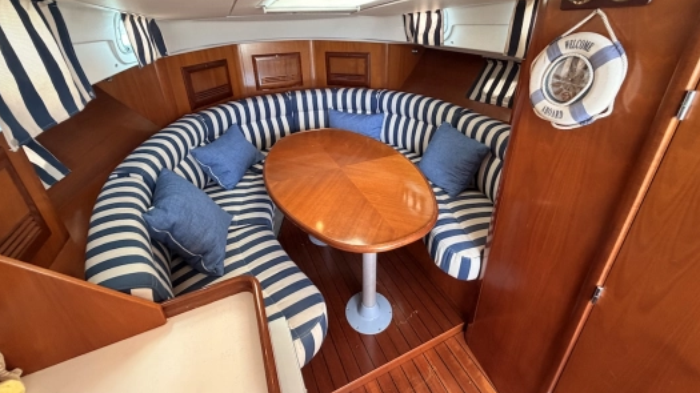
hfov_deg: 99.4
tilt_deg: -25.0
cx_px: 355
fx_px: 297
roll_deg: +2.0
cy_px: 150
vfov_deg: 66.1
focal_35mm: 16
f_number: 2.2
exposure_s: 1/63
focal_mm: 2.22
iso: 320
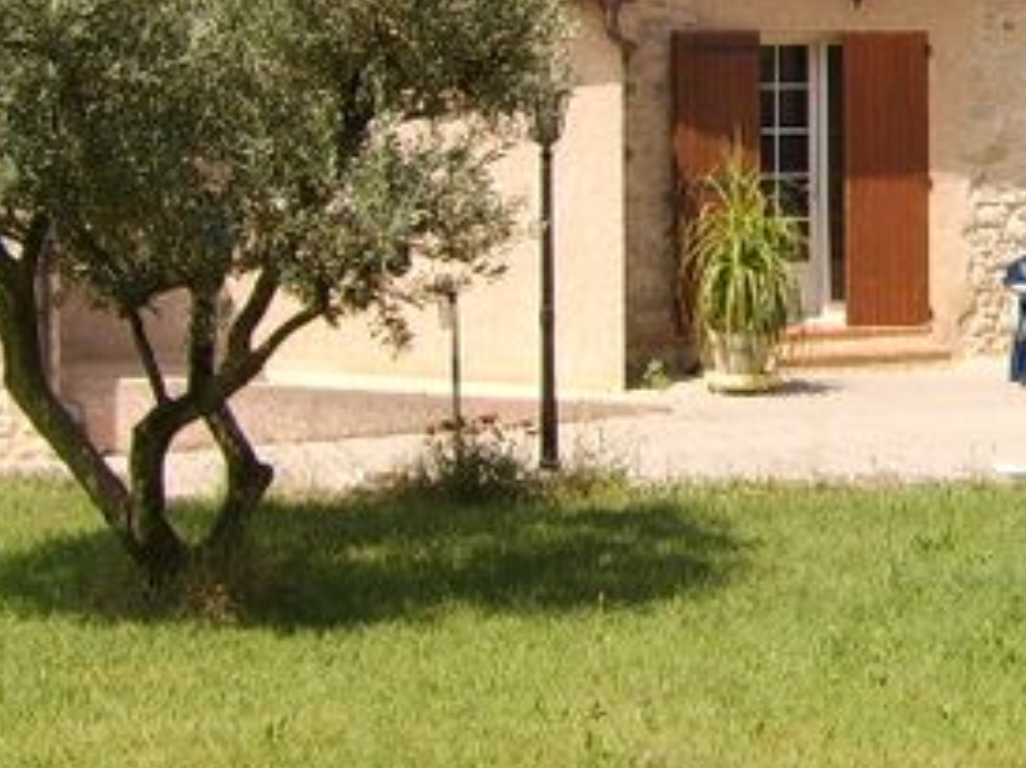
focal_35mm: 68
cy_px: -11
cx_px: 771
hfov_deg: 28.2
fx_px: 2014
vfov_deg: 20.8
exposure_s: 1/324
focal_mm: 8.13
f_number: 5.6
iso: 71
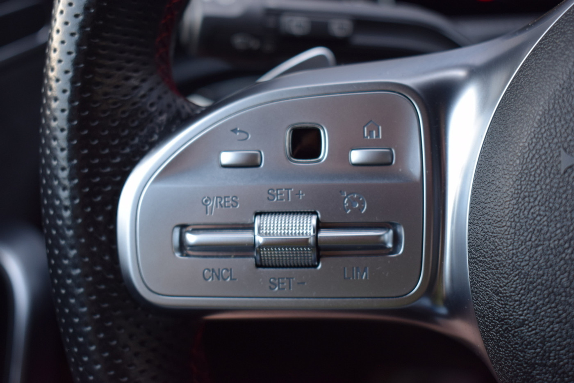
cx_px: 287
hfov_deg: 35.1
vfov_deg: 23.8
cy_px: 192
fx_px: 909
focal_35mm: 57
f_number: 4.8
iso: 400
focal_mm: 38
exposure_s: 1/80
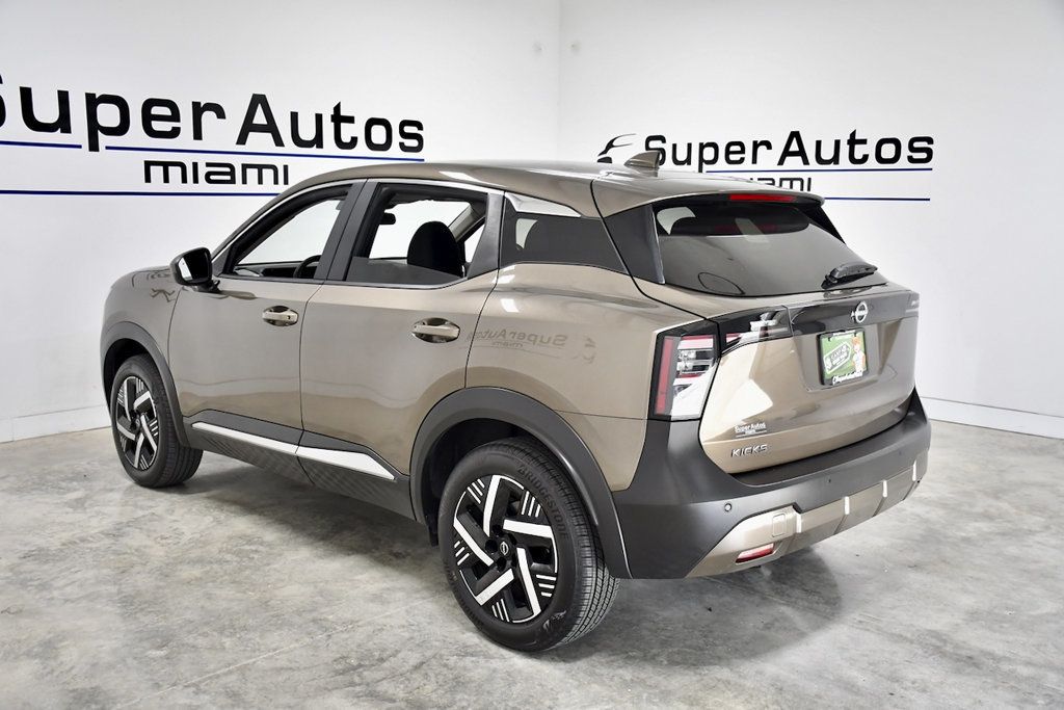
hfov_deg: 55.8
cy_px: 355
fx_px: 1005
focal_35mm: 34
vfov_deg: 38.9
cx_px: 532
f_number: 4
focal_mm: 23
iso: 1250
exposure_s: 1/320
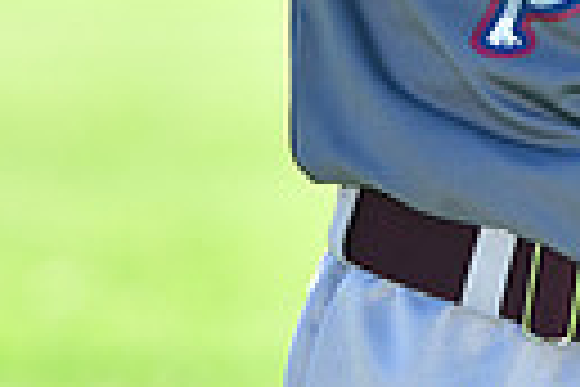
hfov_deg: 2.5
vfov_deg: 1.7
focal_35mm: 812
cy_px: -475
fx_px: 13081
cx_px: 643
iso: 400
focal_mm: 120
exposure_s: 1/1000
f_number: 4.5
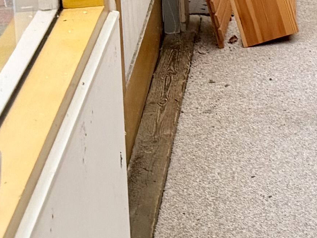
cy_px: -165
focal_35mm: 157
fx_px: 1438
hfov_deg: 10.6
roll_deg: -0.3
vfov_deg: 9.1
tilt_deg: -8.7
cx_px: 791
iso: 160
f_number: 1.78
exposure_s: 1/121
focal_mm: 6.76
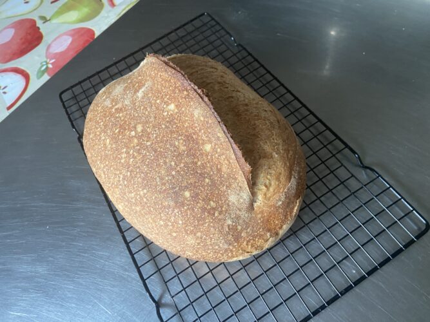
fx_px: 323
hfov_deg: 67.3
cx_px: 215
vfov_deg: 53.0
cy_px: 161
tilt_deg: -58.0
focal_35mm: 26
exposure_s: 1/60
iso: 250
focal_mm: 4.25
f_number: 1.8
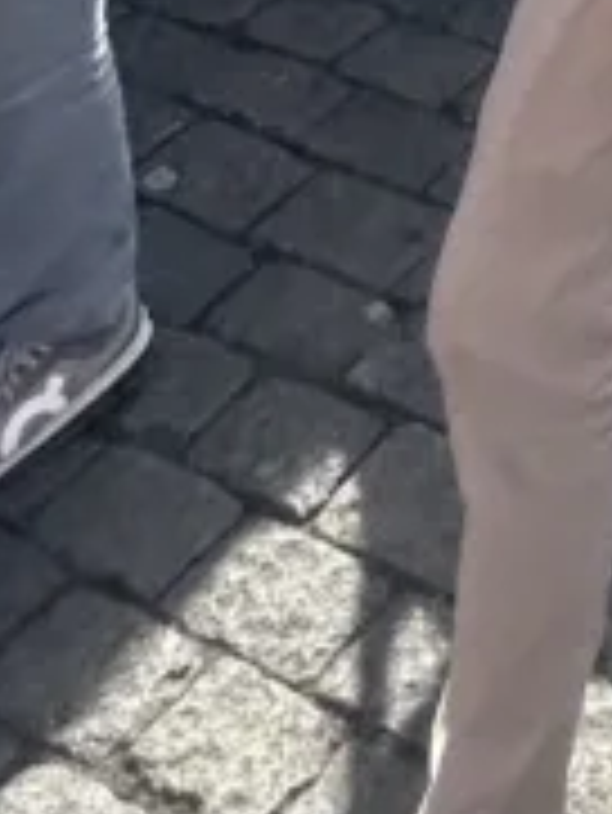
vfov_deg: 14.0
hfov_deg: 15.6
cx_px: 1143
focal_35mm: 79
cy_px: -1259
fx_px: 1860
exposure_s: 1/2353
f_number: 2.2
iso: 50
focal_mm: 2.22
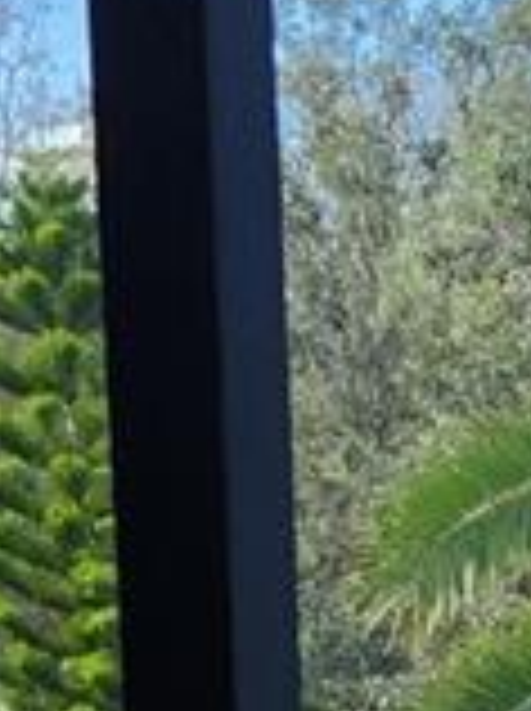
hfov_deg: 8.4
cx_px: 648
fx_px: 3589
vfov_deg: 10.2
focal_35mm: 175
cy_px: 1552
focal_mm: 5.4
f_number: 1.8
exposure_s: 1/323
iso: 20
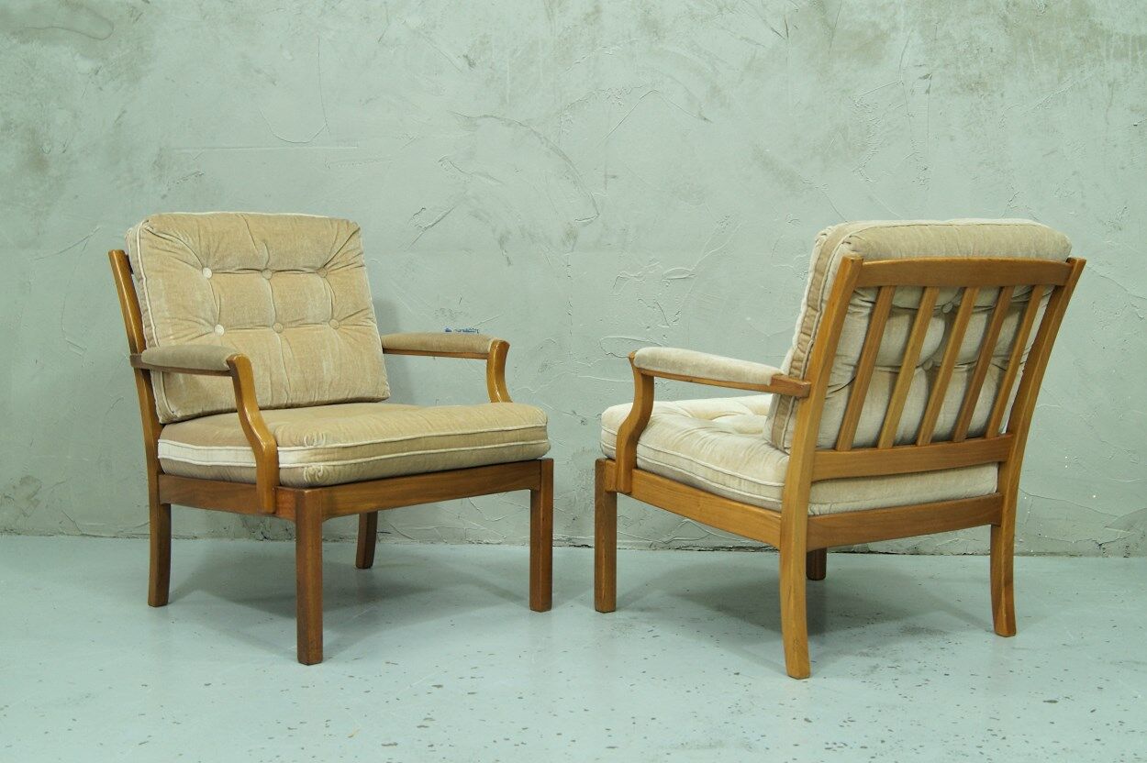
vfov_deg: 29.8
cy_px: 382
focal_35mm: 45
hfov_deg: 43.6
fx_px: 1433
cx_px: 574
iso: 400
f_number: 6.3
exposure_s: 1/13
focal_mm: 30
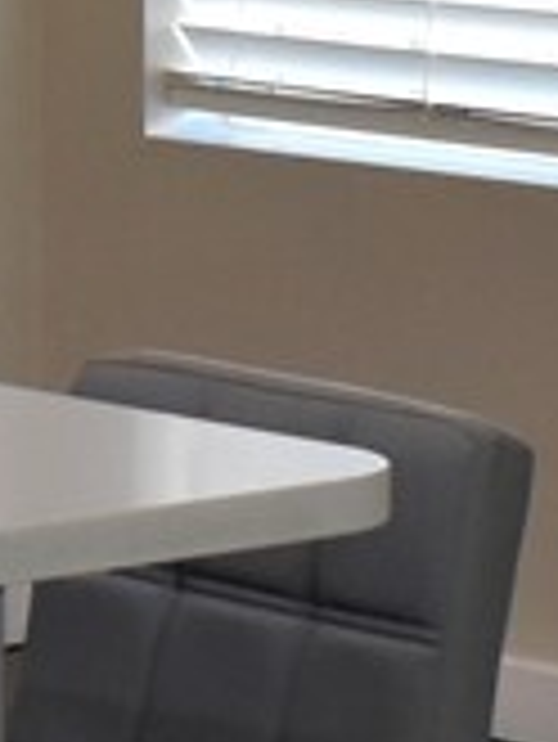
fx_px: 6674
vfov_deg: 6.3
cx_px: -416
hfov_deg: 4.7
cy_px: -277
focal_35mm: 311
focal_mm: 21
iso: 800
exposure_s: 1/125
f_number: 5.6
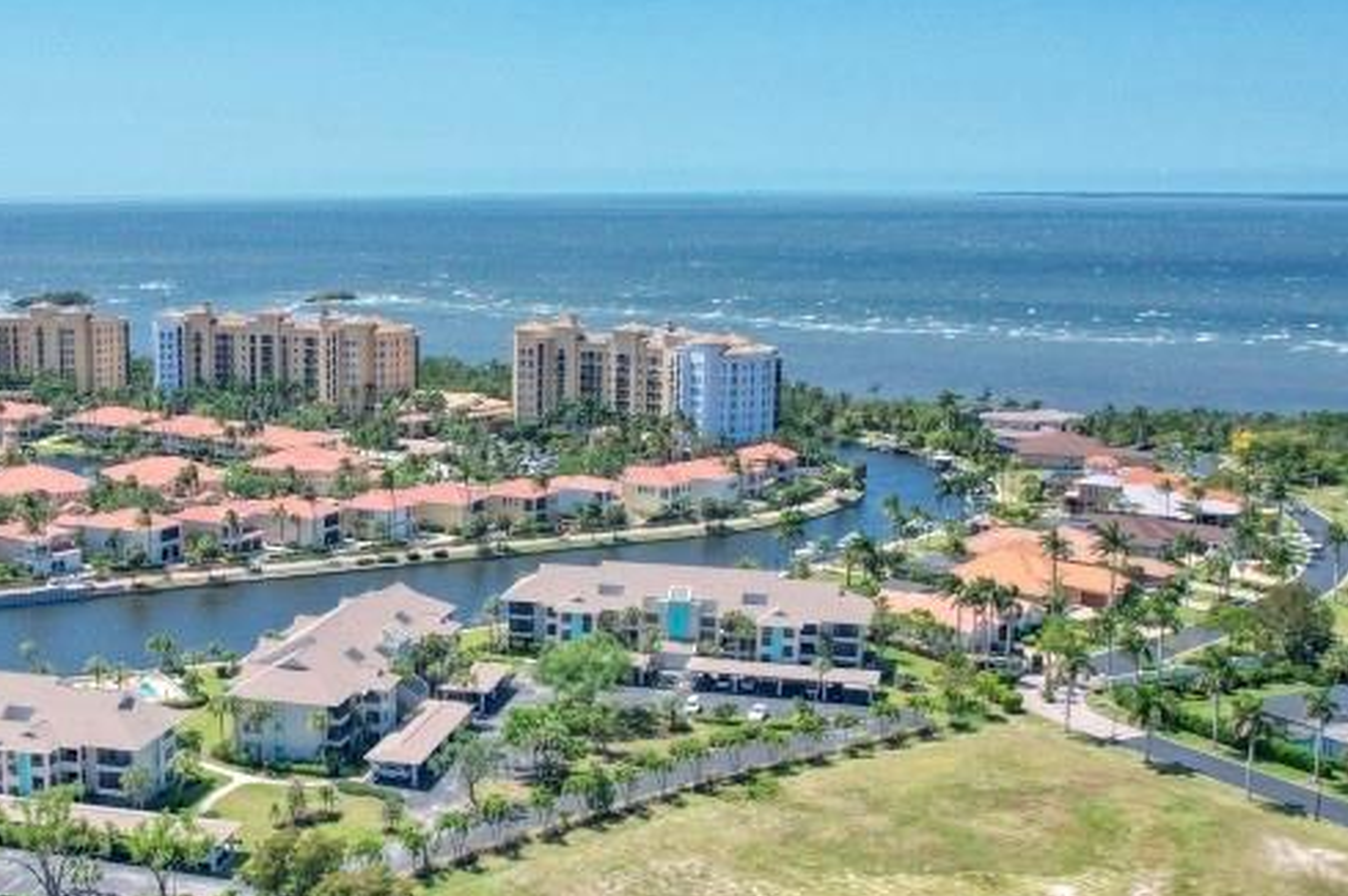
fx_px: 1721
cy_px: 533
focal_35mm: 46
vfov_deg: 29.1
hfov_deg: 41.5
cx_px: 338
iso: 100
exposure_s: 1/1600
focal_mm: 8.38
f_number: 2.8
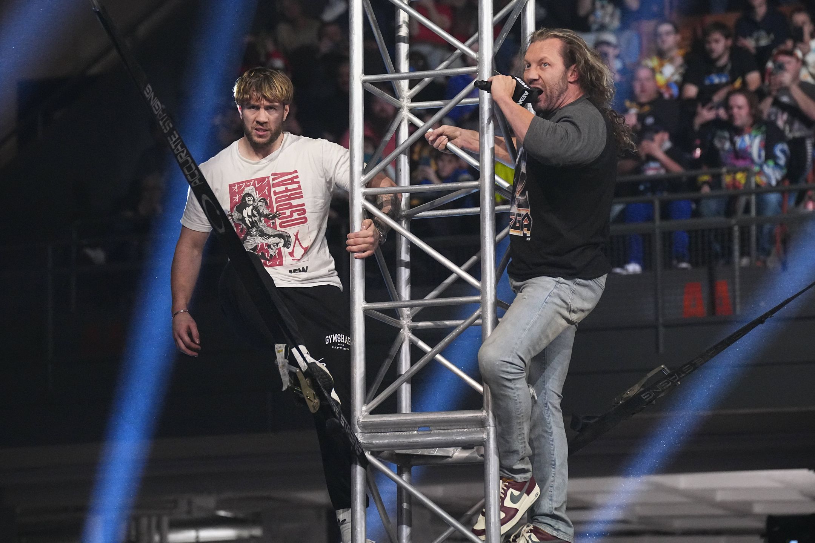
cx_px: 408
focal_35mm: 137
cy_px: 272
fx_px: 3101
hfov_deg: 15.0
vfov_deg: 10.0
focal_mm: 137
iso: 8000
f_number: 4
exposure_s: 1/800
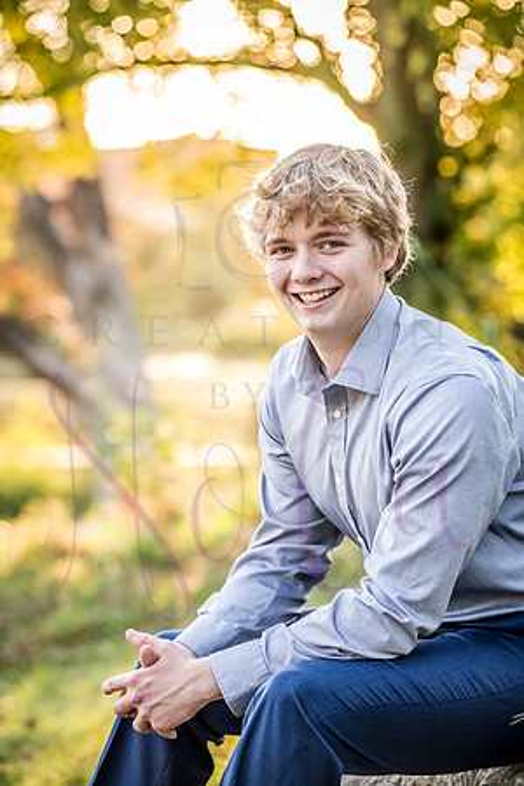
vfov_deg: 18.3
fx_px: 2445
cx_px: 262
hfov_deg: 12.2
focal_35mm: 112
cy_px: 393
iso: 800
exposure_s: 1/500
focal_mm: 112
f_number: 4
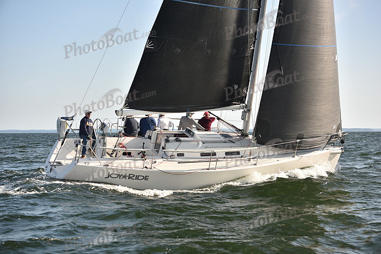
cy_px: 127
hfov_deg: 28.8
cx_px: 190
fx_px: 741
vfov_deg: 19.5
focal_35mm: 70
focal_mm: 70
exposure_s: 1/800
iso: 250
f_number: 4
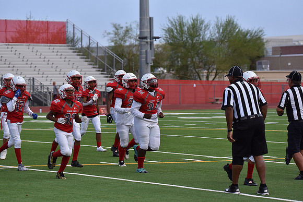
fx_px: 1263
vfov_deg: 9.2
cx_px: 152
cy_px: 101
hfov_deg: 13.7
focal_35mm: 150
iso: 800
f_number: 5.6
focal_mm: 150
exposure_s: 1/4000
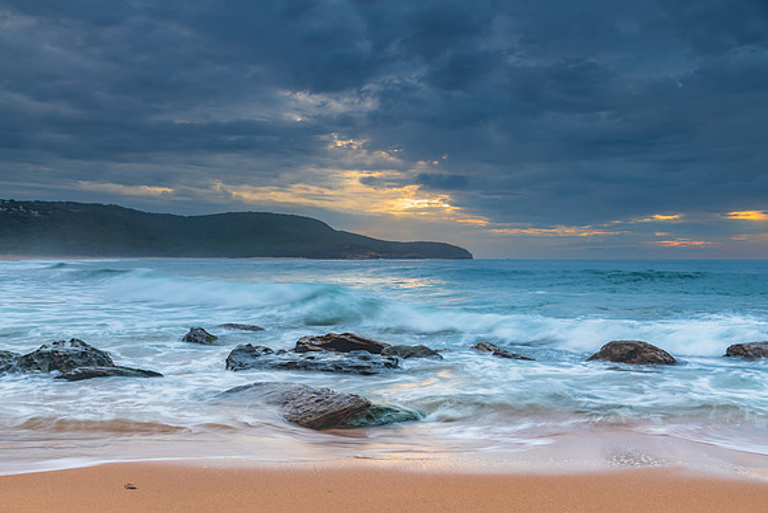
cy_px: 256
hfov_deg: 54.9
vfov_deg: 38.2
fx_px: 739
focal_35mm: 35
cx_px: 384
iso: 80
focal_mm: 34
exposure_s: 1/3
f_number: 9
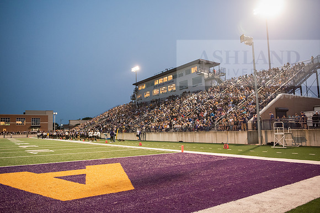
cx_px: 160
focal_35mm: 27
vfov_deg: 48.0
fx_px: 240
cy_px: 106
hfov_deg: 67.4
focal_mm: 27
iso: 4000
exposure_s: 1/500
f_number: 3.2
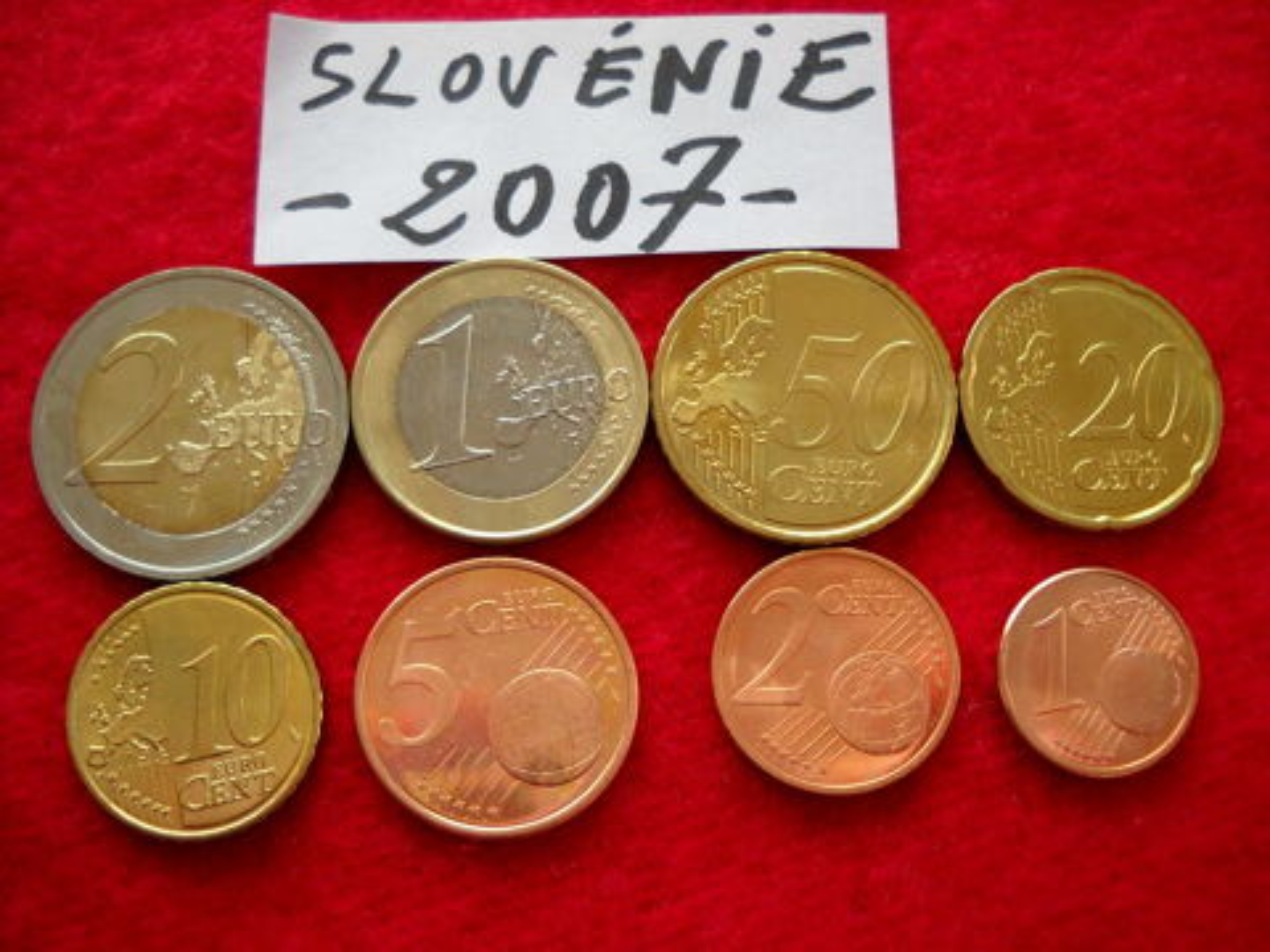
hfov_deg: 45.8
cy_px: 476
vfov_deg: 35.1
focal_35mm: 41
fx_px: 1504
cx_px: 635
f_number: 3.1
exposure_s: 1/60
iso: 135
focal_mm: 6.72
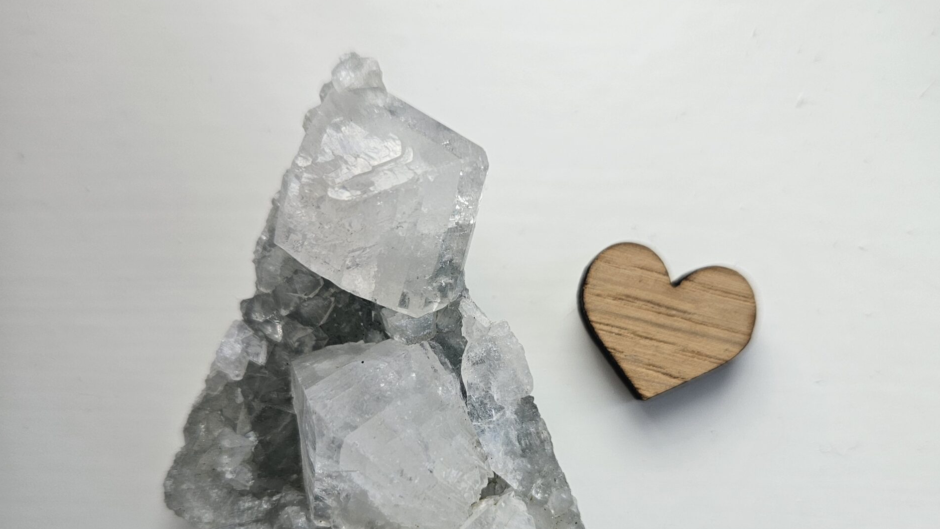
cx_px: 476
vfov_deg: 34.4
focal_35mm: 34
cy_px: 345
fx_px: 847
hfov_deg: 58.0
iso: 40
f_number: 1.8
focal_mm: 5.4
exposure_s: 1/180
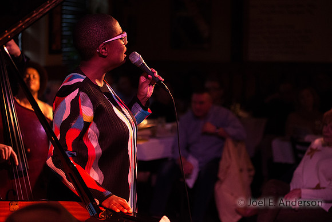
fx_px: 738
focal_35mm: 80
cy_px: 111
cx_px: 166
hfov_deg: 25.4
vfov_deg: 17.1
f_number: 2.8
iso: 6400
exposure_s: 1/100
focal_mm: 80
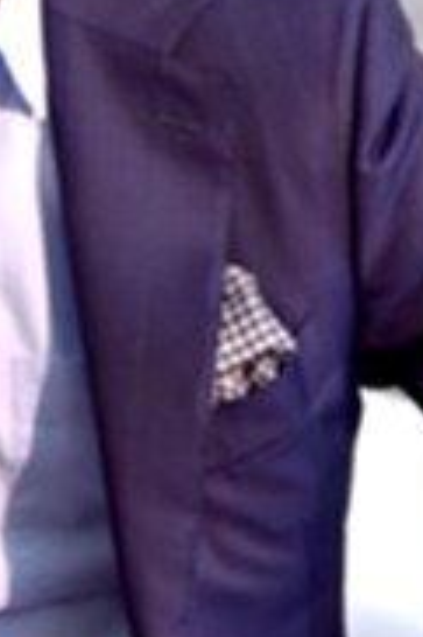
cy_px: 350
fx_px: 7469
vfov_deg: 4.9
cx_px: 100
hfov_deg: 3.2
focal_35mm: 423
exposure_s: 1/125
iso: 800
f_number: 4
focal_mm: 120
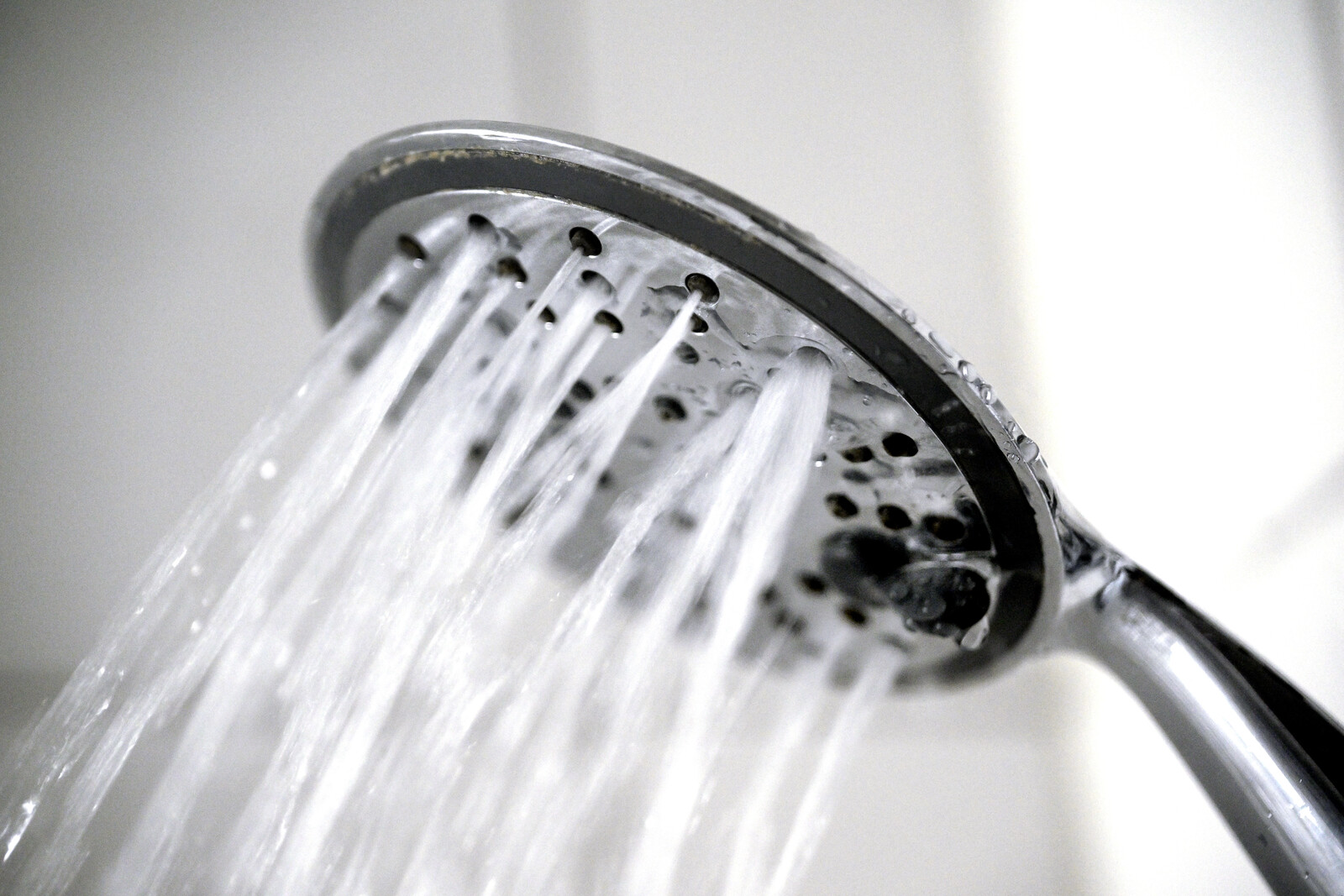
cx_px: 672
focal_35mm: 120
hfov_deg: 17.1
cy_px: 448
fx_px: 4480
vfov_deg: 11.4
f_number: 4
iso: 2000
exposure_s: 1/160
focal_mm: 120
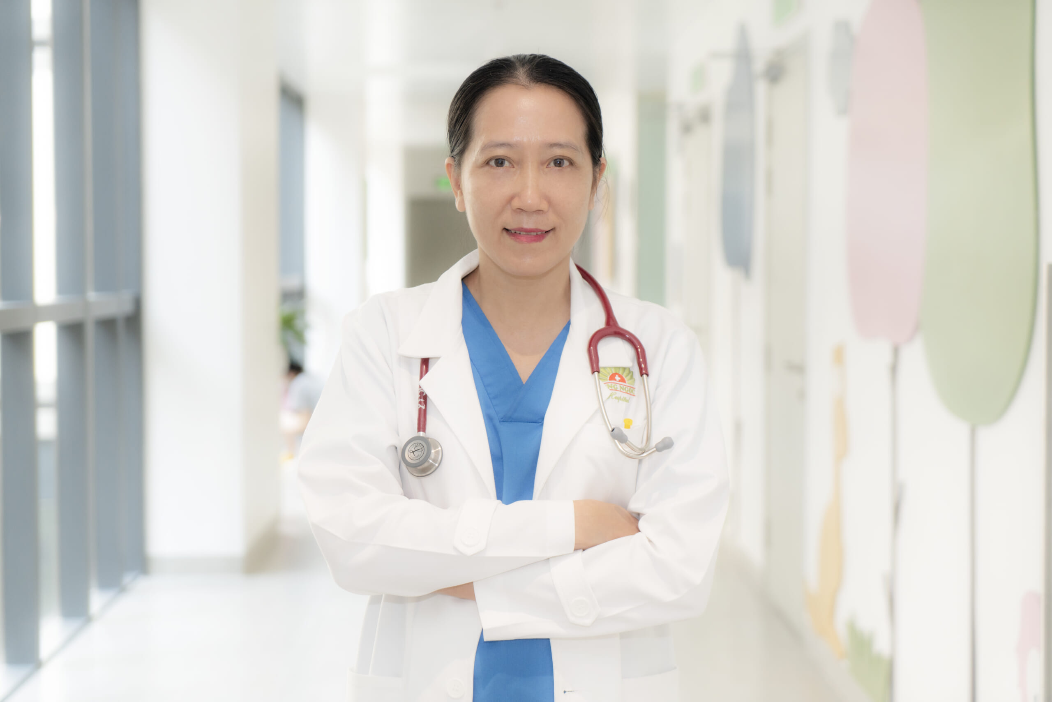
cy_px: 351
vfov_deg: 19.5
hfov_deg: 28.8
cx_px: 526
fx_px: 2046
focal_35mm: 70
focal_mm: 70
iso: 1250
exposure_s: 1/200
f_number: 4
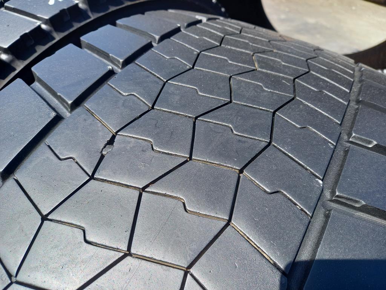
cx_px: 193
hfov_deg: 69.4
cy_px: 145
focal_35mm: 25
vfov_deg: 54.9
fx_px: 279
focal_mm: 4.65
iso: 50
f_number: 1.8
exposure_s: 1/300
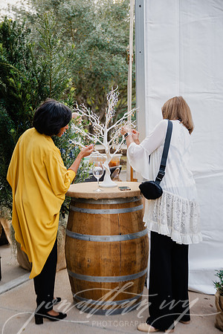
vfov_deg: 40.3
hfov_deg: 27.5
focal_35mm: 49
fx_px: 455
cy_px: 167
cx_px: 112
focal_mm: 49
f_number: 2.8
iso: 64
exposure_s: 1/80
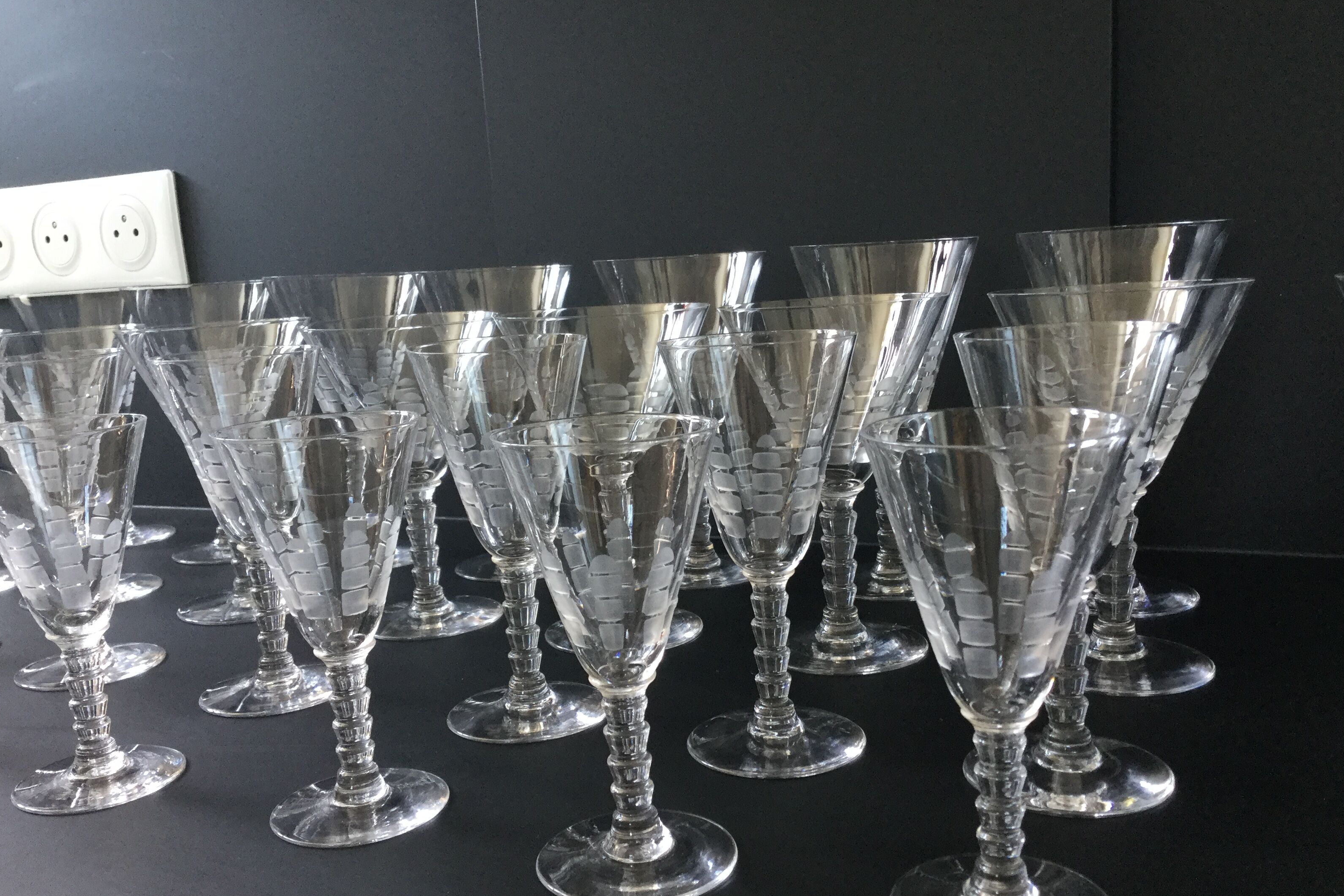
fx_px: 1232
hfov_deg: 57.2
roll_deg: +4.5
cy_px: 493
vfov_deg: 39.9
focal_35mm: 33
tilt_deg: -13.3
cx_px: 661
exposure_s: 1/33
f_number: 2.4
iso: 100
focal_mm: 3.3
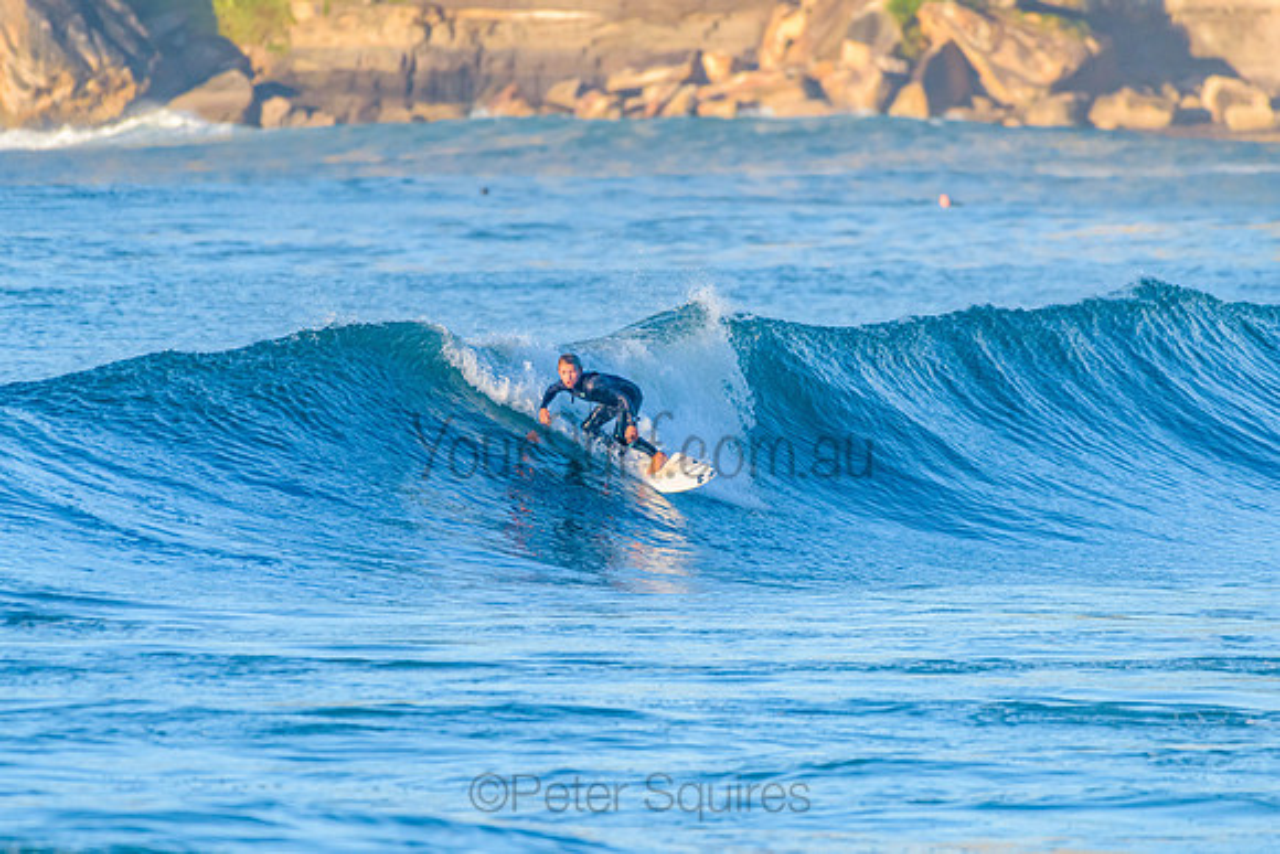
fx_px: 21622
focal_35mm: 608
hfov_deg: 3.4
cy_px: 427
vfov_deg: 2.3
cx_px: 640
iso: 560
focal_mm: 500
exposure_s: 1/2000
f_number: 5.6
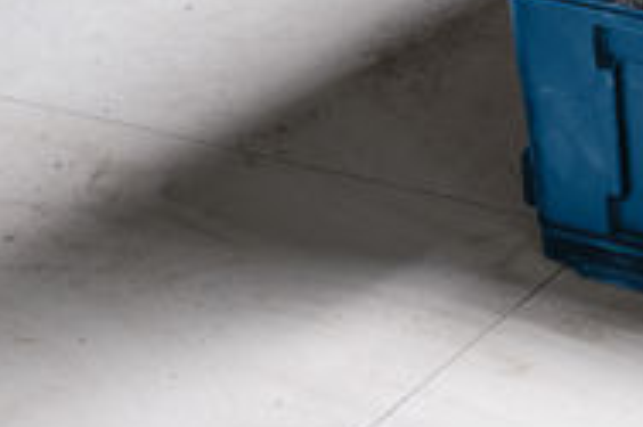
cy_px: -418
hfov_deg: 8.3
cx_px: 1245
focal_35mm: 238
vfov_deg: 5.6
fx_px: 4247
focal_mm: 56
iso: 500
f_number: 8
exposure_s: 1/80
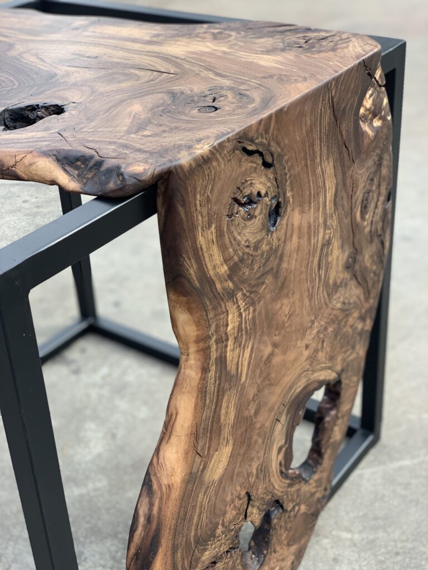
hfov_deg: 28.0
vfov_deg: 36.8
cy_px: 285
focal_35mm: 52
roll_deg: +4.0
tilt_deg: -30.6
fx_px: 857
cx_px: 214
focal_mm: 6
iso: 20
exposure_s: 1/122
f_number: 2.4
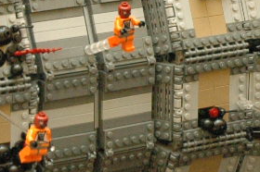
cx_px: 231
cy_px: 51
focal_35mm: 306
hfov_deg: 6.7
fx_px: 2207
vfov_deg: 4.5
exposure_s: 1/60
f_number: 6.3
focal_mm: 38
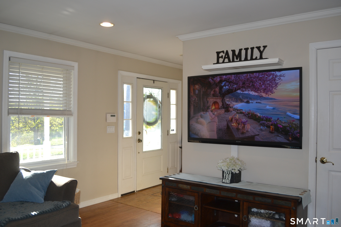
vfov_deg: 43.6
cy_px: 114
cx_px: 170
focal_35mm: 30
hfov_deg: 61.9
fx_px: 284
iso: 320
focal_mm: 20
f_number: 4
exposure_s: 1/125
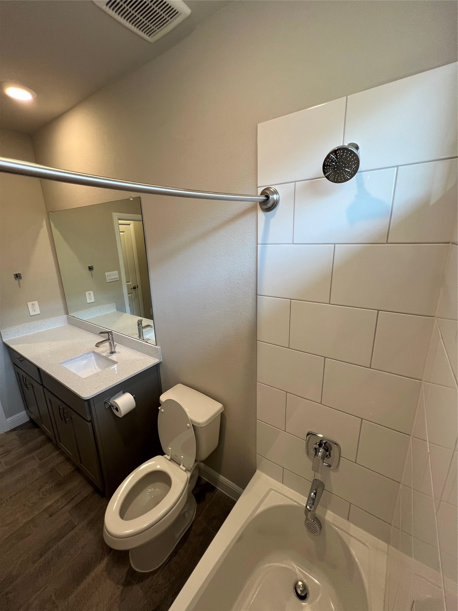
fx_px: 229
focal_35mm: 13
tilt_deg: -15.6
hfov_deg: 89.9
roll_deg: +0.2
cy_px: 306
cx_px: 229
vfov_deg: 106.2
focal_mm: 1.57
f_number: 1.8
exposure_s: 1/120
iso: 125
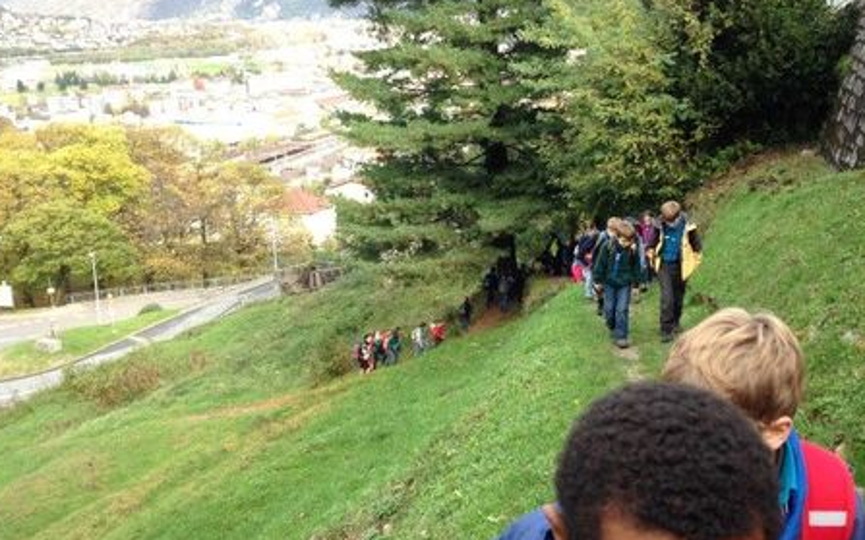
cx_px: 461
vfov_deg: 27.4
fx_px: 1108
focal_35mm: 47
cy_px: 236
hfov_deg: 42.6
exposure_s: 1/256
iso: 50
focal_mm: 4.12
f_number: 2.4
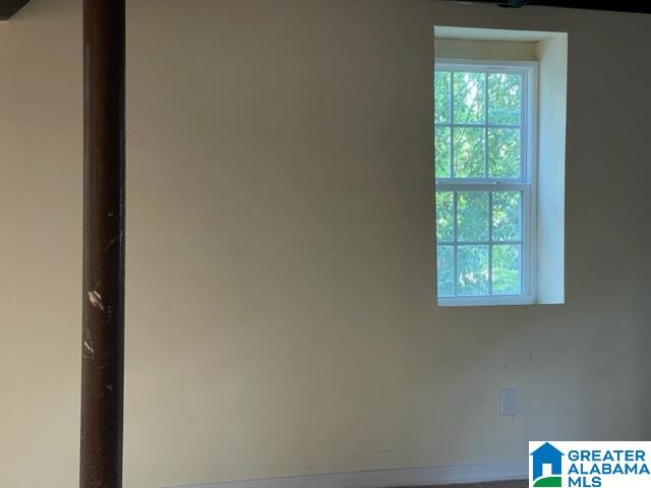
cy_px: 244
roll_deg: +0.3
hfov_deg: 30.3
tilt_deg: -1.3
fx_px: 1204
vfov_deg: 22.9
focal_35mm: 64
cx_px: 326
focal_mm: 7.5
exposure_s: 1/40
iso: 640
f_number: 2.2
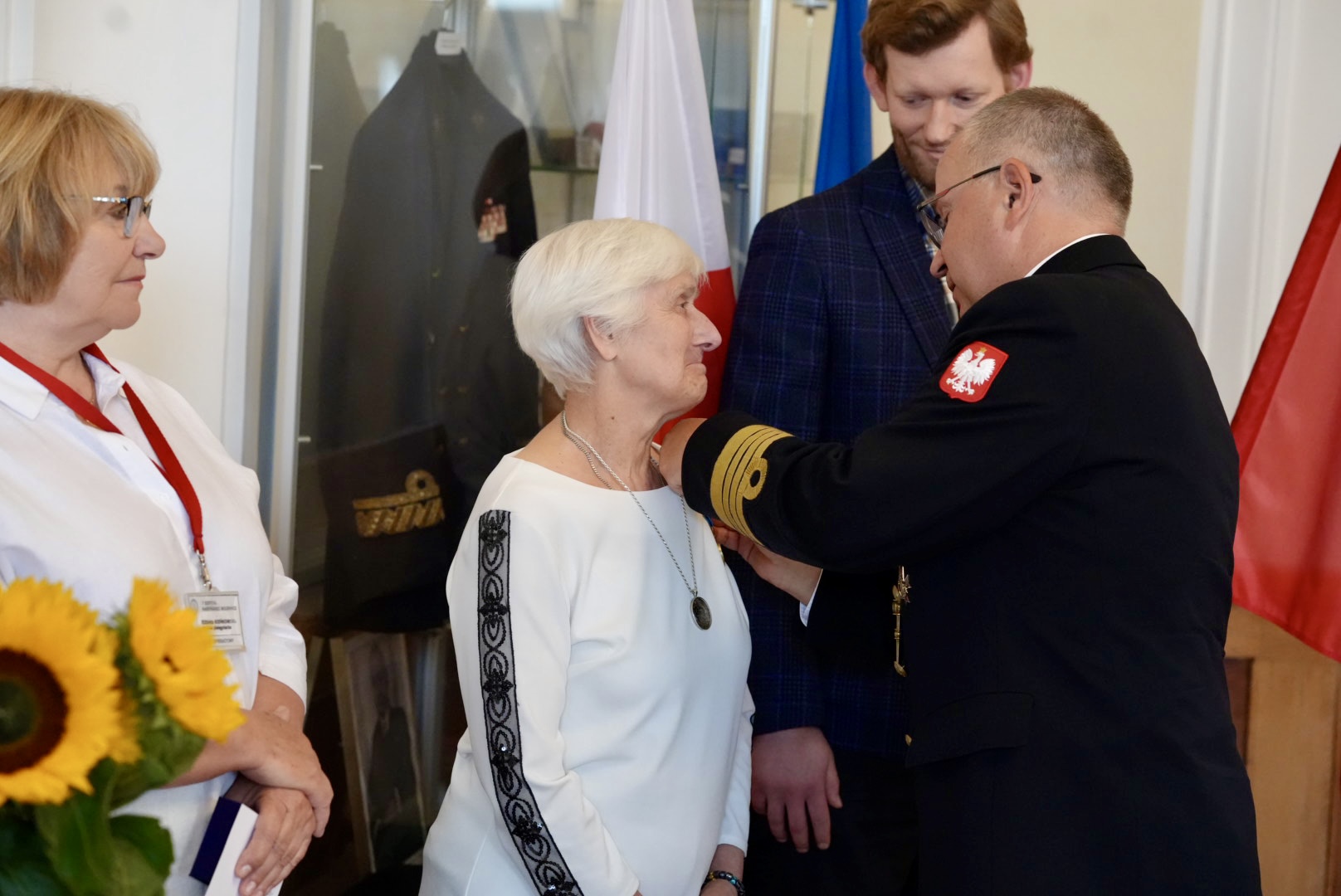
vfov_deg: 16.1
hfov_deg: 23.9
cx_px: 670
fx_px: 3168
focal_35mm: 85
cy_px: 448
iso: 8000
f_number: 4
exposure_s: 1/160
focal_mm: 85
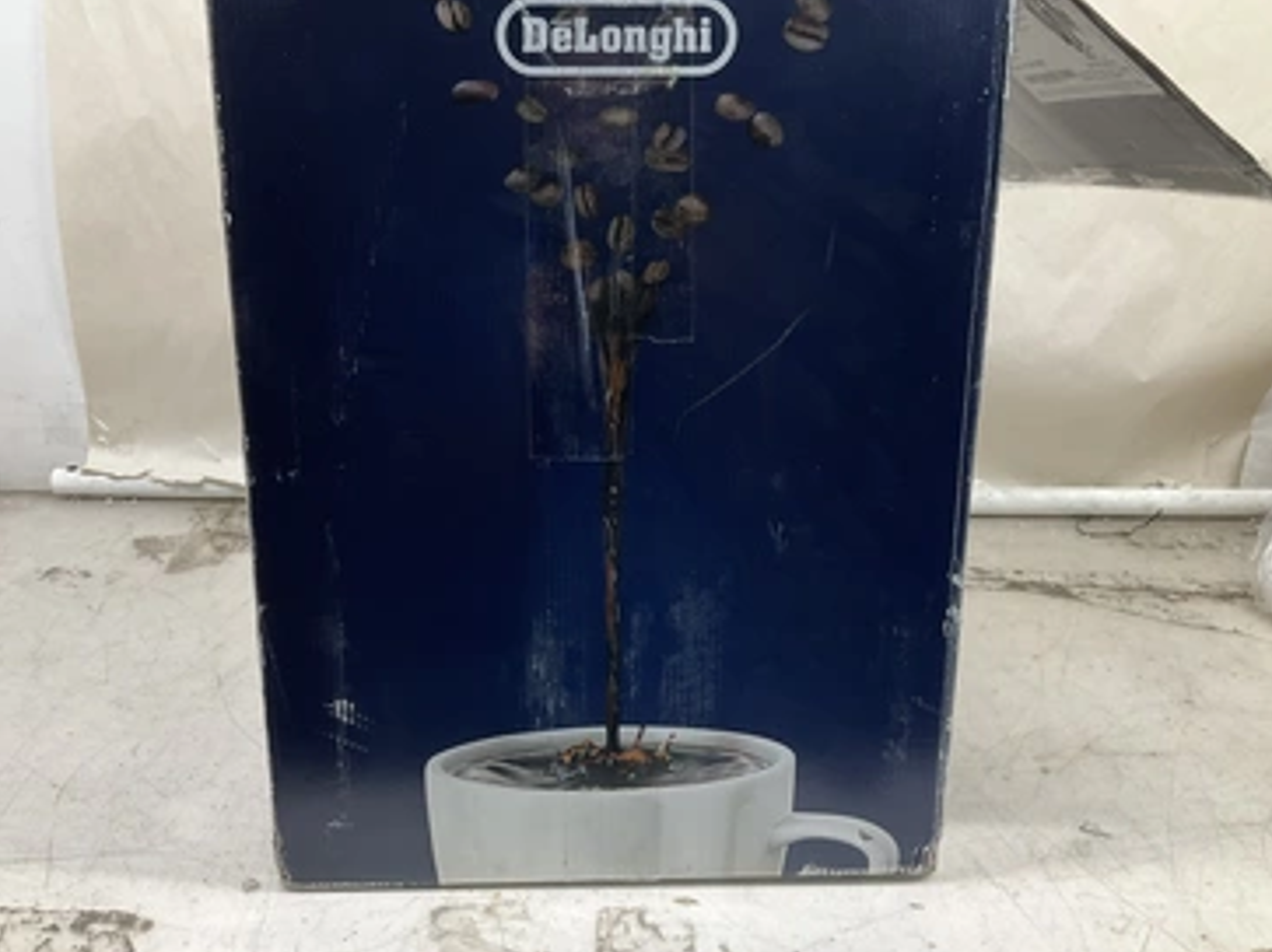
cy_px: 466
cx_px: 585
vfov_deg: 44.1
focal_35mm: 32
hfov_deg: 56.8
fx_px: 1175
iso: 40
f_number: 1.8
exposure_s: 1/60
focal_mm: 3
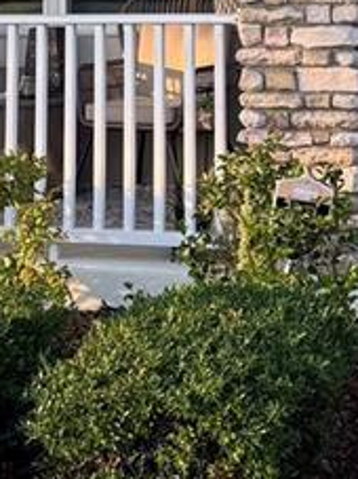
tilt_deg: +7.3
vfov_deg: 14.5
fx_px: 1753
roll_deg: -0.3
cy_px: -247
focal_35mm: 127
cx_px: 219
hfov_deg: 11.7
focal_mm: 6.76
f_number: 1.78
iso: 80
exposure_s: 1/367
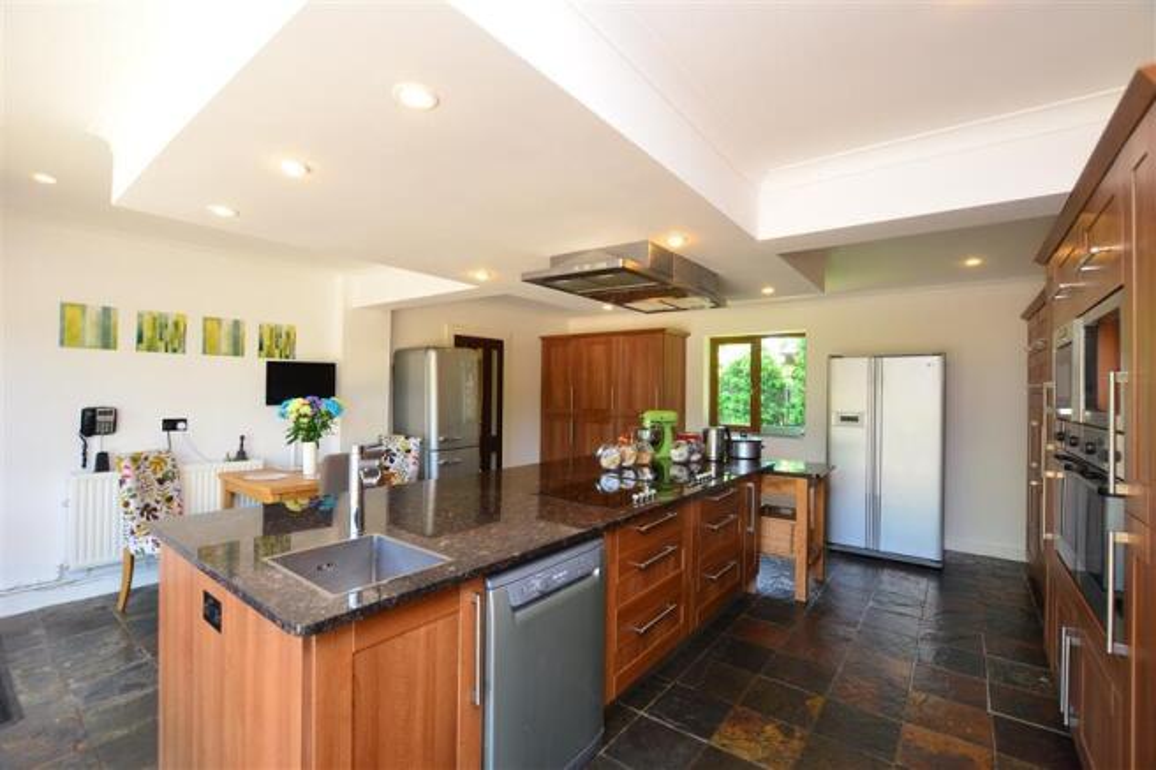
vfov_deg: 77.3
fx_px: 482
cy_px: 385
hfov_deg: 100.4
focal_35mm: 15
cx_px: 578
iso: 200
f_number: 5
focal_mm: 10
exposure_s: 1/20
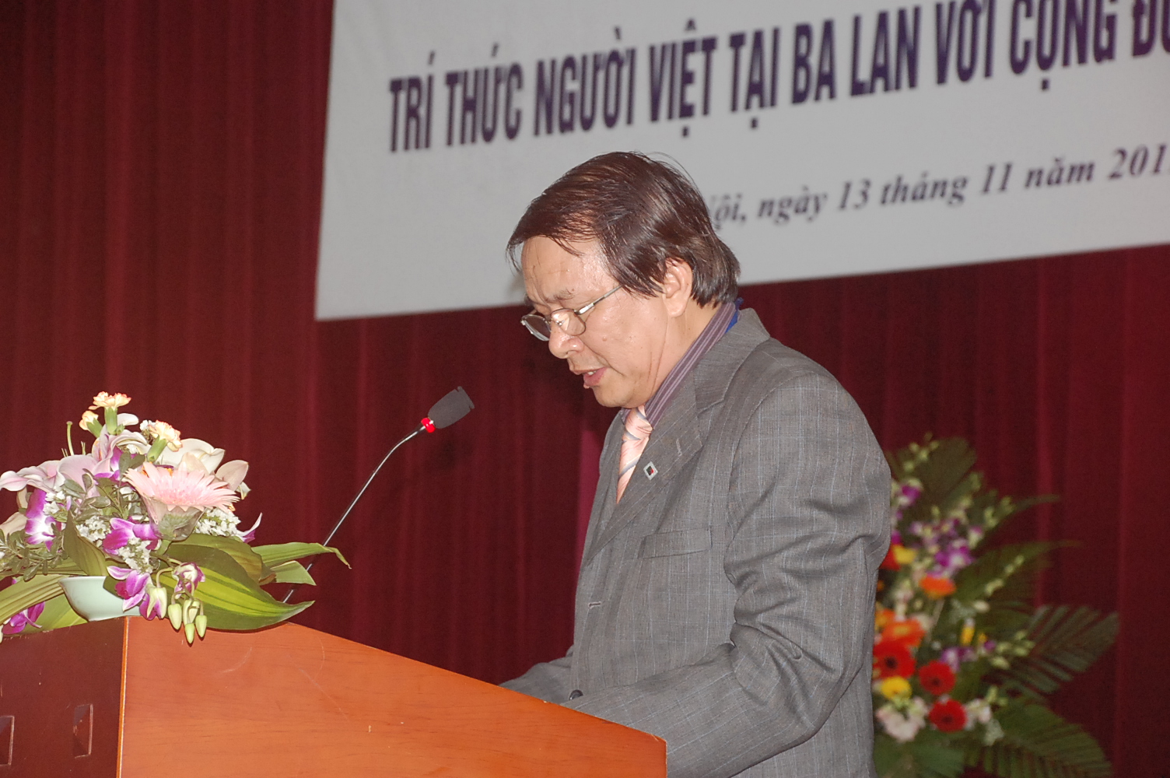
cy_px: 389
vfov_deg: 11.4
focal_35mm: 120
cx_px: 585
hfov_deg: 17.1
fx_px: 3897
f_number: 5.6
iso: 1400
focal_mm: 80
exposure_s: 1/60
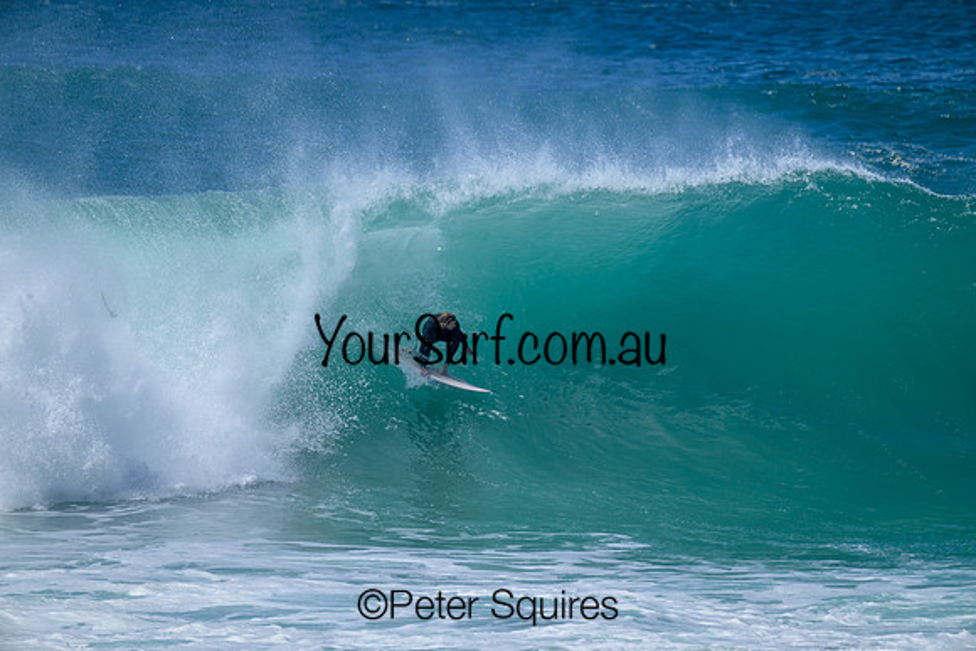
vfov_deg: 2.5
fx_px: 15185
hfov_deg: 3.7
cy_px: 326
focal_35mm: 560
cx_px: 488
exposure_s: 1/2000
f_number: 8
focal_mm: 560
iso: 400
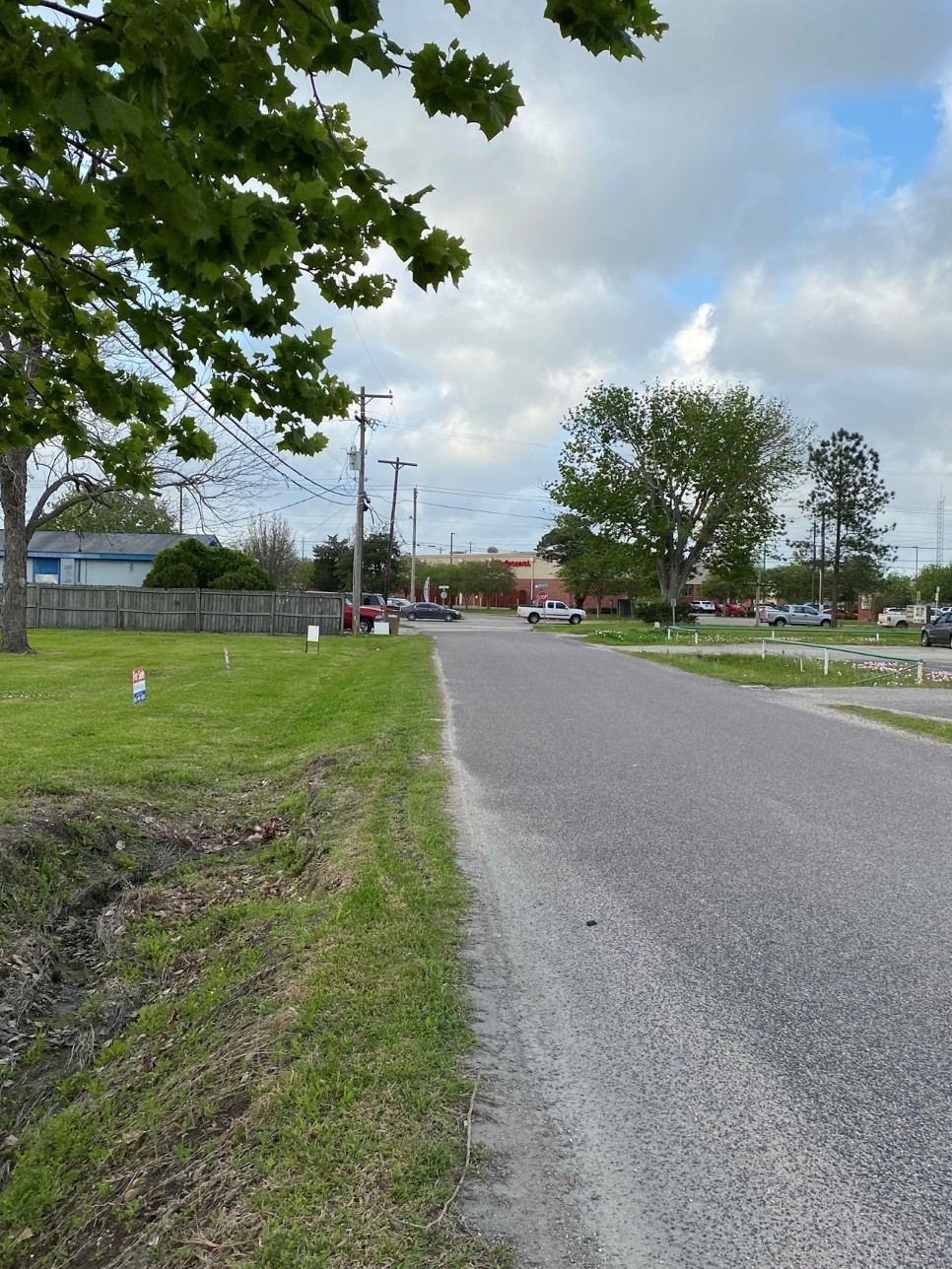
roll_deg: -0.5
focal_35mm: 31
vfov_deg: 58.3
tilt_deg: +1.3
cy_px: 598
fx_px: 1137
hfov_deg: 45.4
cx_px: 528
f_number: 1.8
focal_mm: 4.25
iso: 32
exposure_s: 1/1147
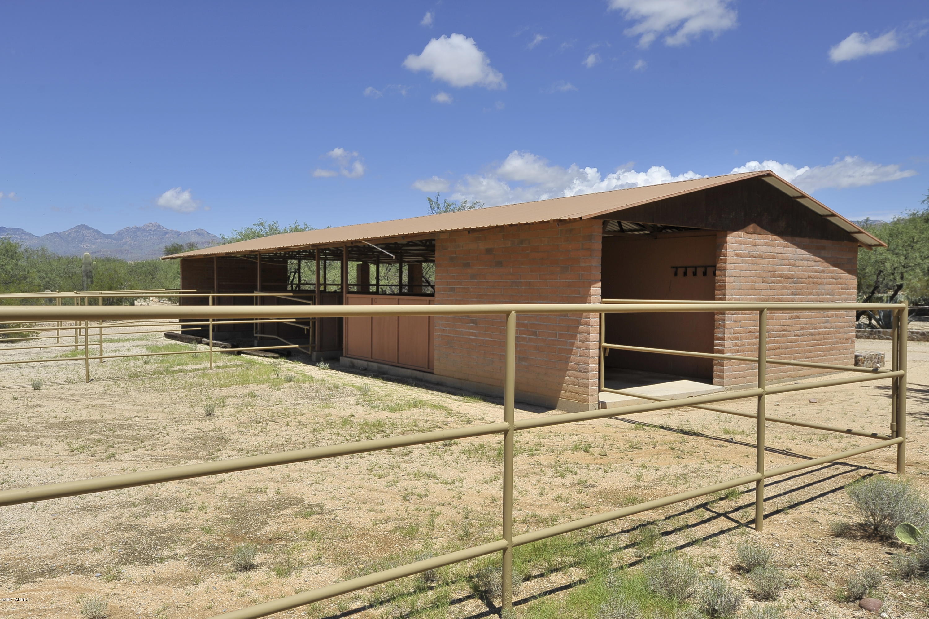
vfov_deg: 47.9
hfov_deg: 67.4
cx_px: 464
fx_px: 696
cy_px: 310
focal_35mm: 27
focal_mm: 27
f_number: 9
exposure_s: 1/800
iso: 200
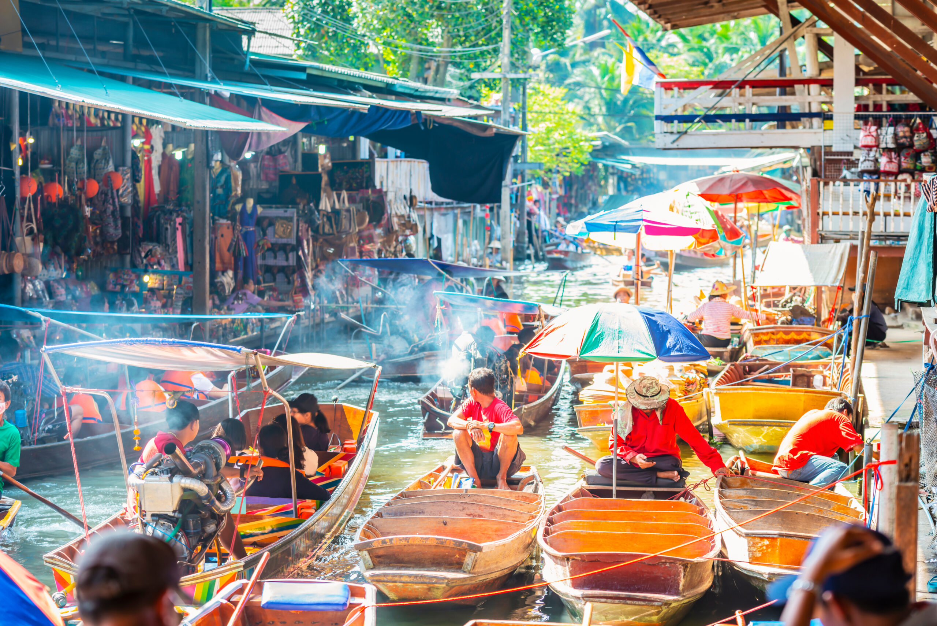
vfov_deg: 12.2
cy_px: 313
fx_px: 2916
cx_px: 468
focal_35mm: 112
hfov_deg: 18.3
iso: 250
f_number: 4.5
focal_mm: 112
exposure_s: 1/100
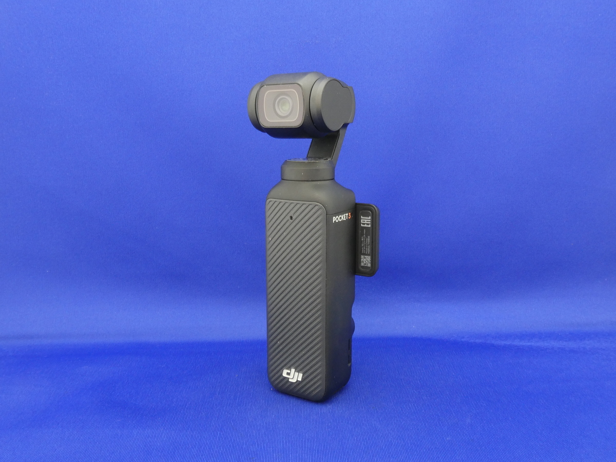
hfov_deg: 55.4
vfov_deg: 42.9
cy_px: 231
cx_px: 308
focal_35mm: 33
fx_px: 587
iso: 200
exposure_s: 1
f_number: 8
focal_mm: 5.8
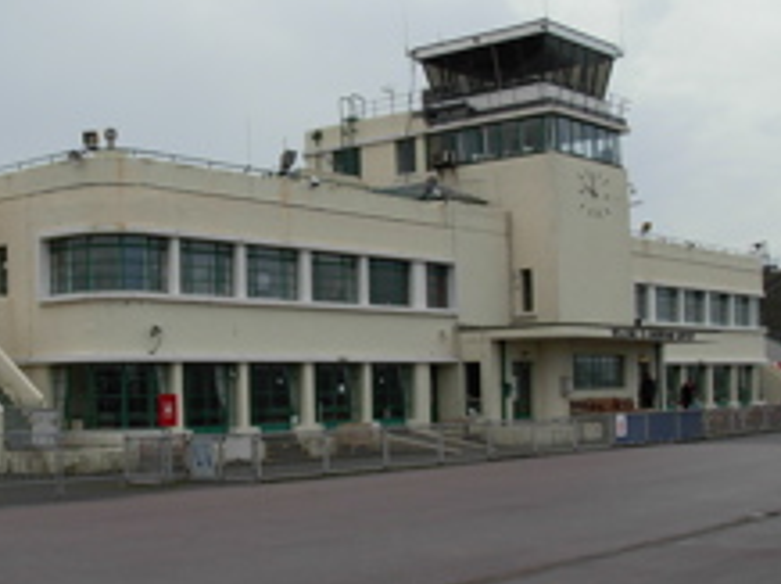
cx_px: 269
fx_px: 1375
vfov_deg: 24.0
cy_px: 319
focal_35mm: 61
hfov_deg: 31.5
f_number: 4.9
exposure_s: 1/362
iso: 79
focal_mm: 6.3
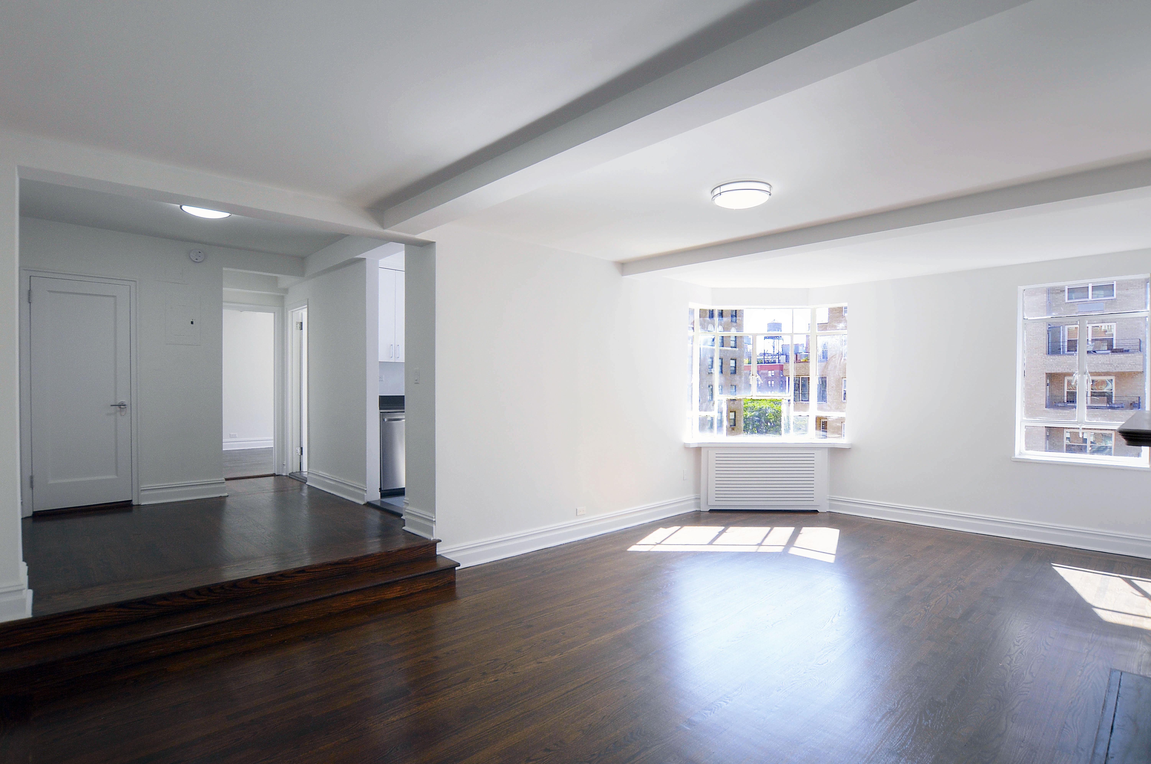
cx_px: 576
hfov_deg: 100.5
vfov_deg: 77.2
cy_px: 382
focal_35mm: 15
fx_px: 479
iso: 200
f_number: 6.3
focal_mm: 10
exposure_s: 1/125
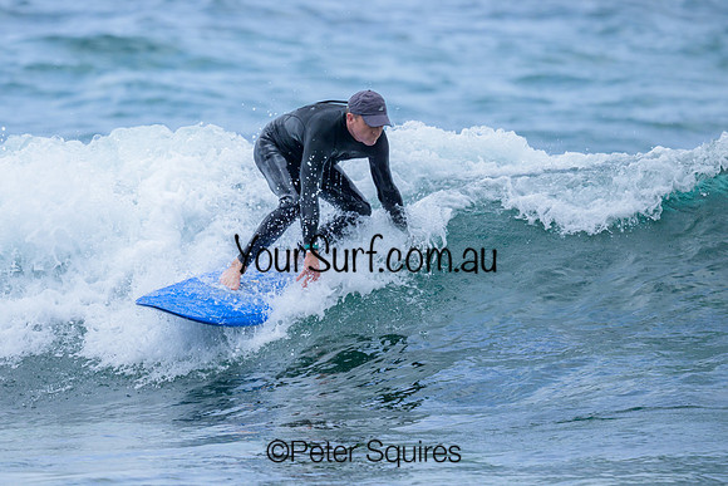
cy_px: 222
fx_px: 19517
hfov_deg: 2.1
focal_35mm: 965
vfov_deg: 1.4
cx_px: 299
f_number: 6.3
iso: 400
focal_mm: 800
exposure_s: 1/2000
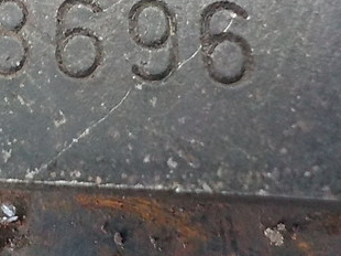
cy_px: 2
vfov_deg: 22.7
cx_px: 2
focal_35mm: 62
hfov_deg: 29.2
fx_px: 610
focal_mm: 4.1
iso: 800
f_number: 3.3
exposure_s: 1/8
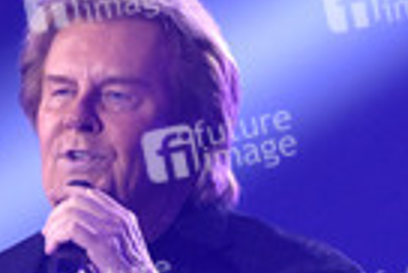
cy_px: 372
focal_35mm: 1655
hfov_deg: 1.2
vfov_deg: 0.8
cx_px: 140
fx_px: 18776
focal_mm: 500
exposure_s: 1/400
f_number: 5.6
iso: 8000
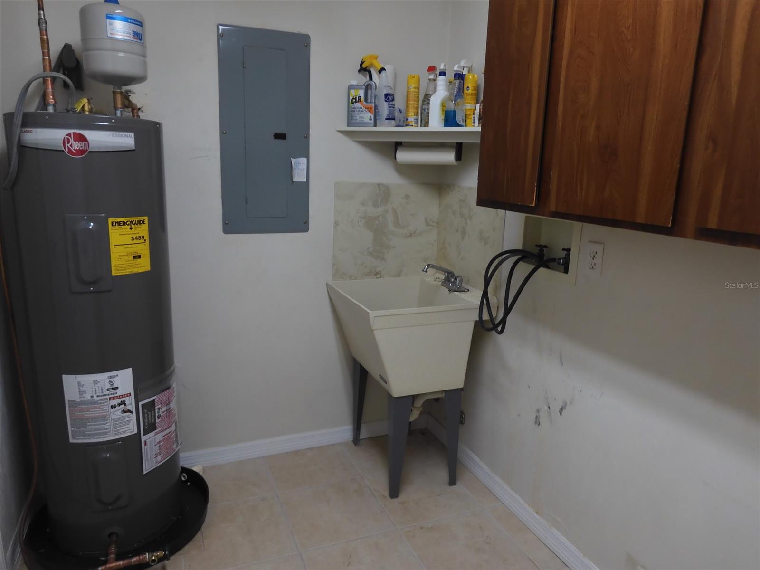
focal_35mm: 24
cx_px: 380
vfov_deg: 56.8
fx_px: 527
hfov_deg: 71.6
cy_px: 285
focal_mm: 4.3
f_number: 3.4
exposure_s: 1/30
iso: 160
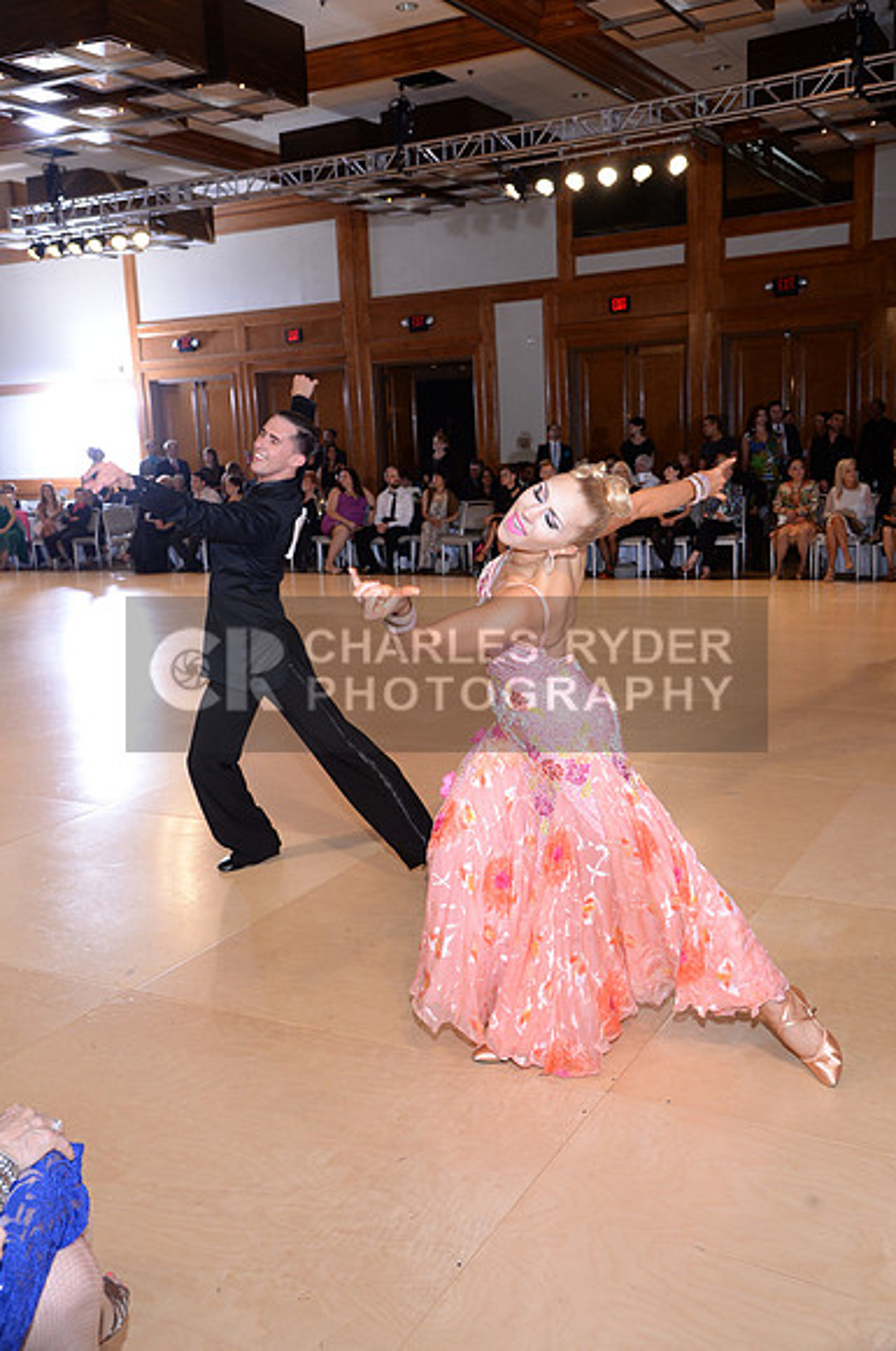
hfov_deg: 35.0
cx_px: 448
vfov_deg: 50.8
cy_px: 676
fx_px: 1423
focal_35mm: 38
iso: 1250
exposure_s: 1/250
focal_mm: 38
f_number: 5.6
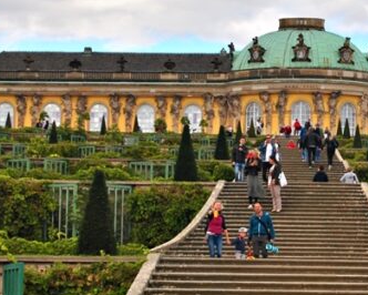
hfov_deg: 11.6
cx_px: 292
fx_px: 1798
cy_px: 95
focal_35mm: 165
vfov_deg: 9.4
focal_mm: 38
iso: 200
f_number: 10
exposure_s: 1/200
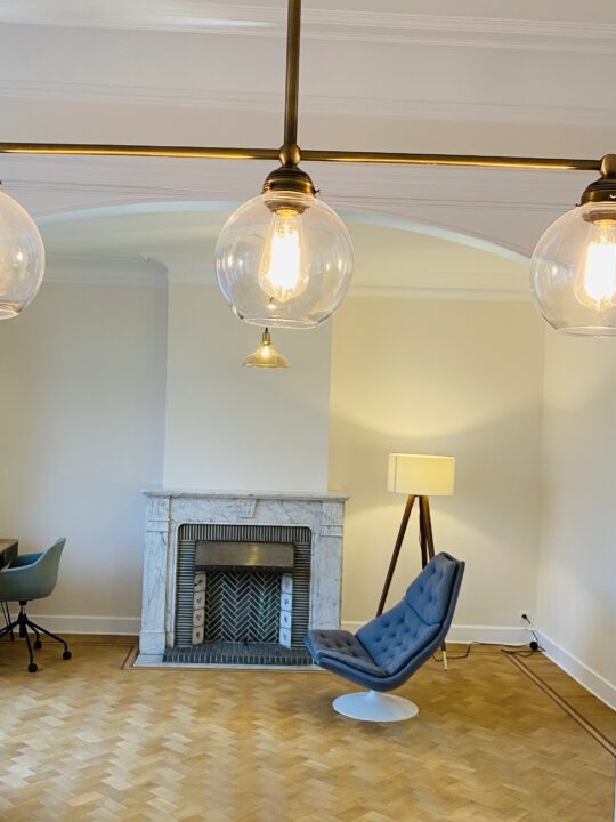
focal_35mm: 37
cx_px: 274
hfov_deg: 38.6
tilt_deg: +1.2
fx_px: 878
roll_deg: -2.1
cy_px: 445
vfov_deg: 50.1
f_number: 1.8
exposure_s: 1/50
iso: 80
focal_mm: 4.25
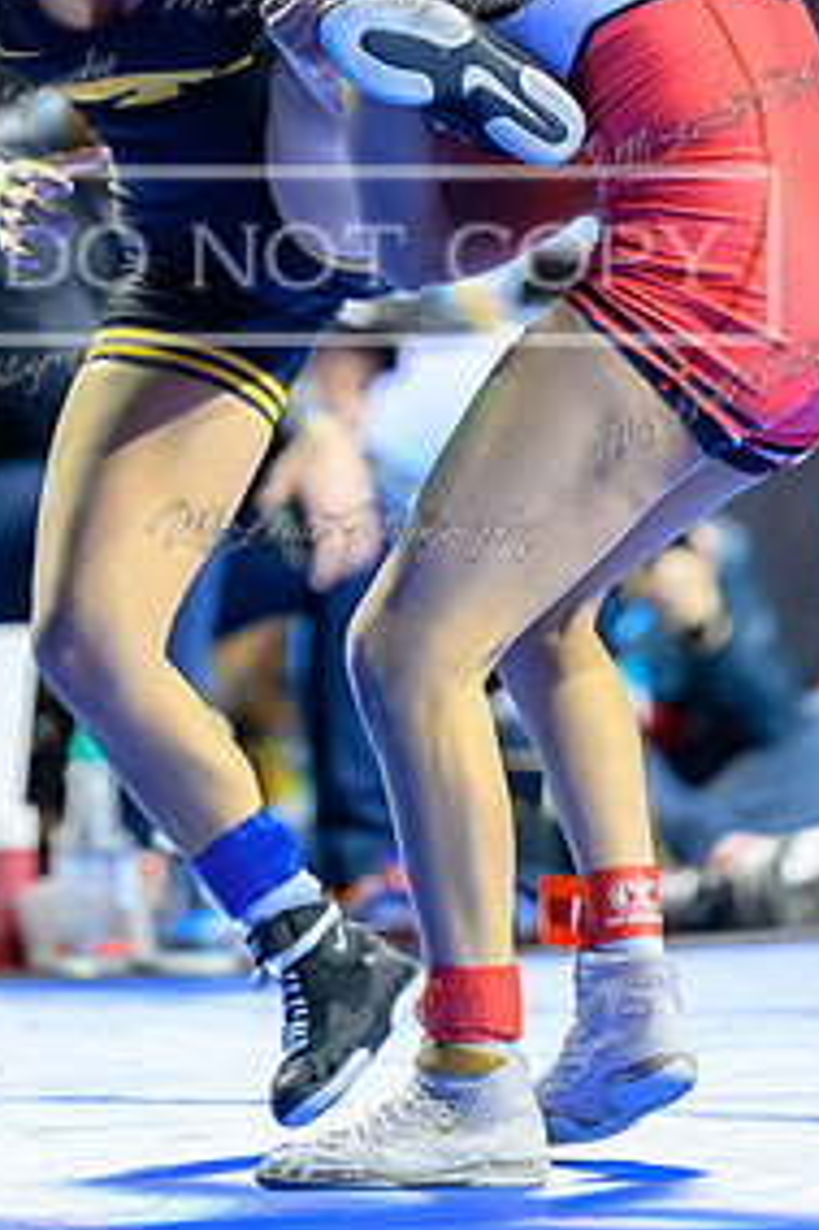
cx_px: 370
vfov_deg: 4.9
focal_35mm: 420
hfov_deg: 3.3
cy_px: 290
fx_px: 14349
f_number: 2.8
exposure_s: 1/800
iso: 4000
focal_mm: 175
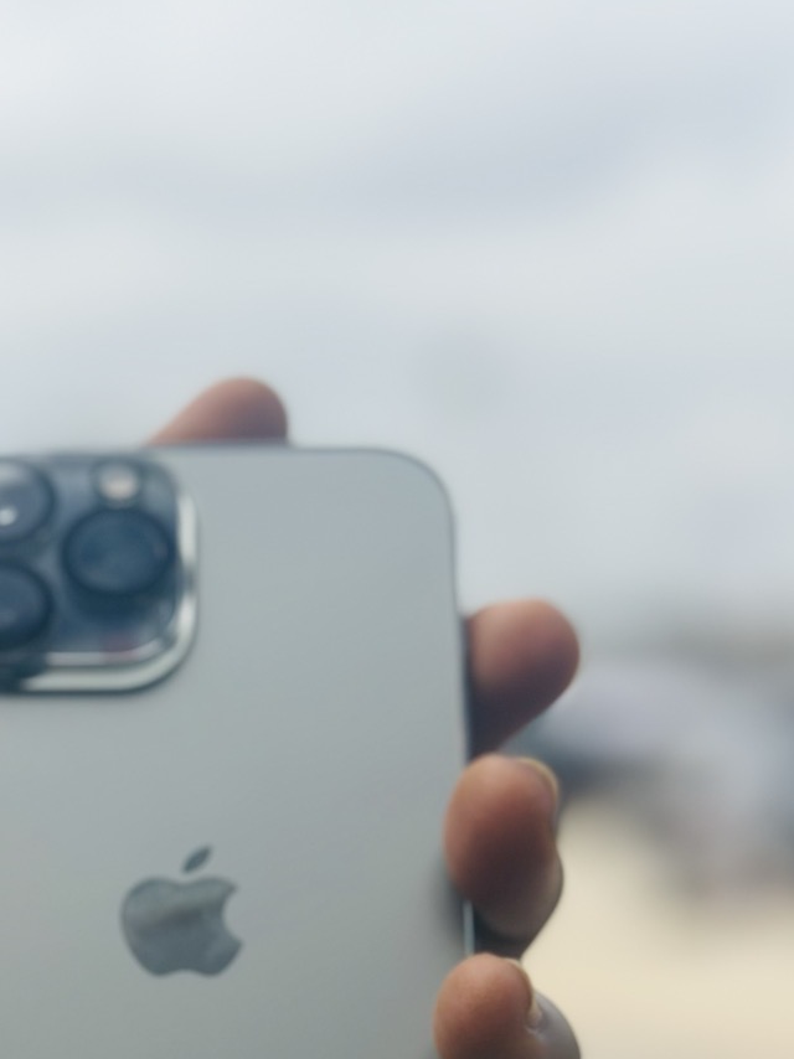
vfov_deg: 19.9
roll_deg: -0.1
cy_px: 1046
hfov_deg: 15.2
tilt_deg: -6.3
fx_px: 2937
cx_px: 60
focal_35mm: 96
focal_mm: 6.86
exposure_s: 1/4367
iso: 100
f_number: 1.78
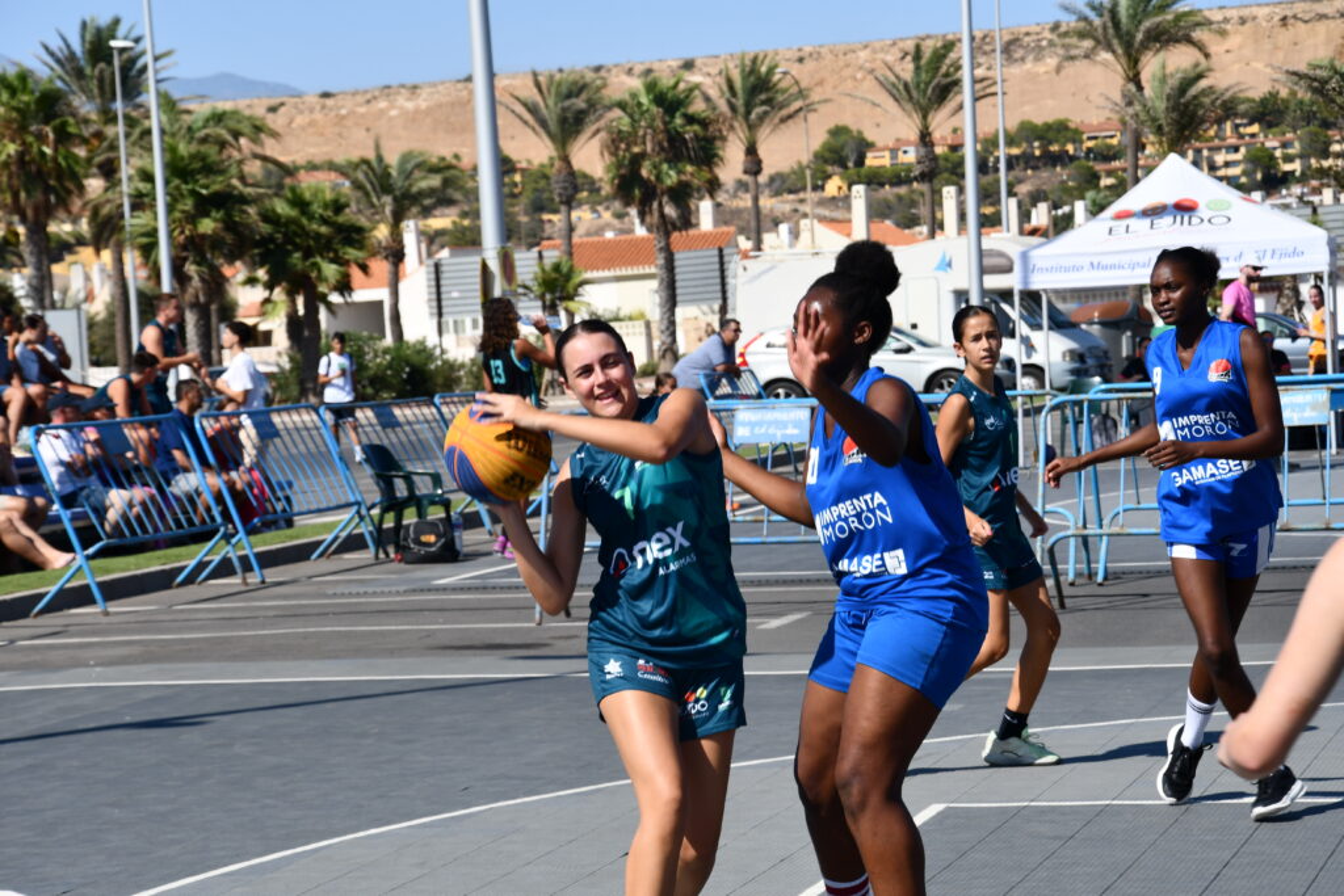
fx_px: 4182
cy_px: 448
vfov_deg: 12.2
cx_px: 672
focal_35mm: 112
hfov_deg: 18.3
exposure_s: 1/320
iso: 100
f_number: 9
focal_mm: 75
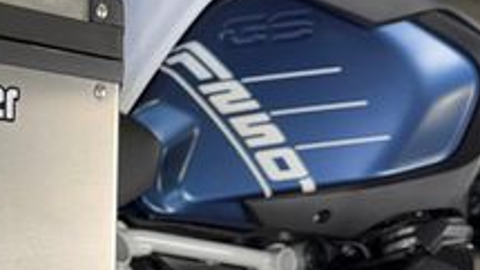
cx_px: -63
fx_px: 993
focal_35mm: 78
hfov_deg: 25.0
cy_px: 310
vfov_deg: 15.0
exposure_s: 1/49
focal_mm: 6.76
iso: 64
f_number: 1.78
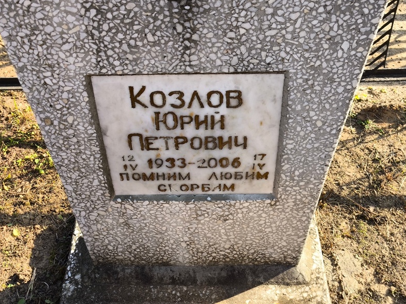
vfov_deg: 28.6
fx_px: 598
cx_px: 202
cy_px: 150
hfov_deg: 37.5
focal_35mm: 51
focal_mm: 4.71
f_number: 1.7
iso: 50
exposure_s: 1/273
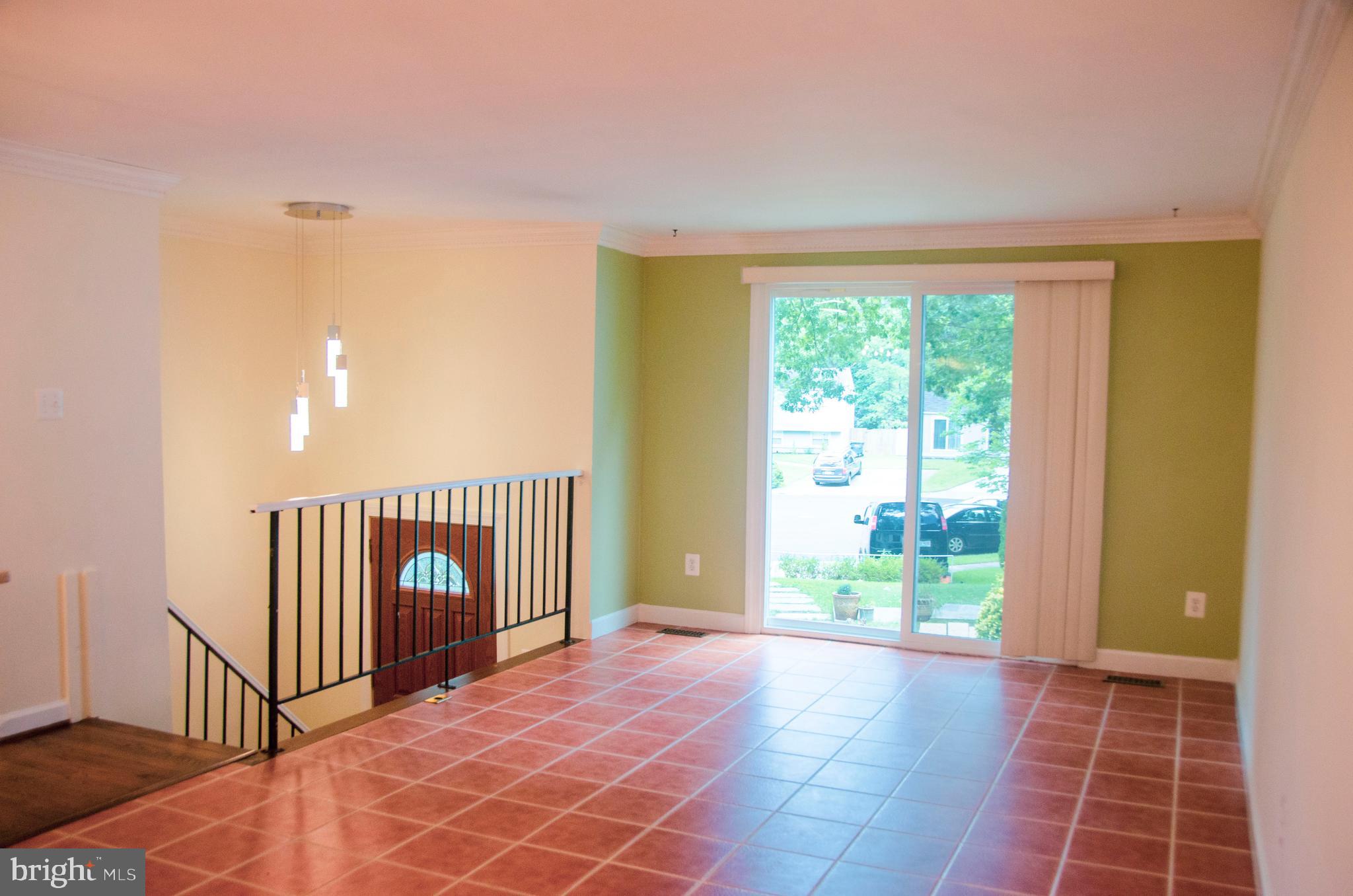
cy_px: 448
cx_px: 676
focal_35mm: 30
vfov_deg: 43.4
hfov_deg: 62.0
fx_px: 1125
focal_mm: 20
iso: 360
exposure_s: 1/100
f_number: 3.5
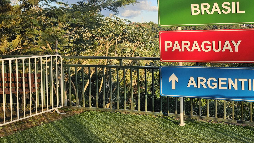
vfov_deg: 27.5
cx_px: 200
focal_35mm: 43
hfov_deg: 45.2
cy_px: 45
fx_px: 290
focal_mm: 5.4
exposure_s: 1/1047
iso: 50
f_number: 1.8
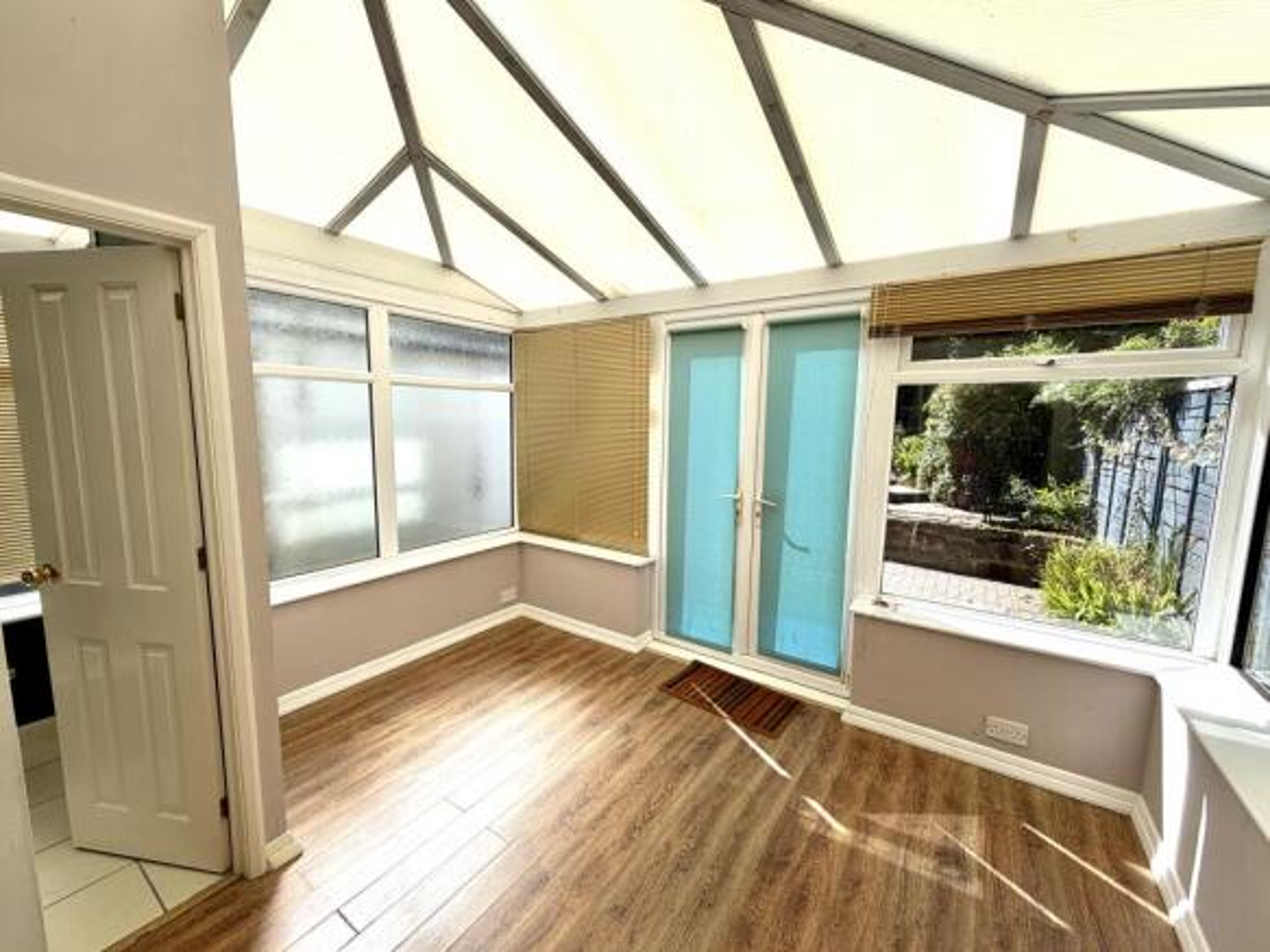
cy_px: 476
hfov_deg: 102.1
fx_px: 514
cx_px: 635
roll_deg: -1.0
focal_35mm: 14
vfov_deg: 85.7
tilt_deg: -7.3
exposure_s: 1/770
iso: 25
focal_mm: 2.22
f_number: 2.2
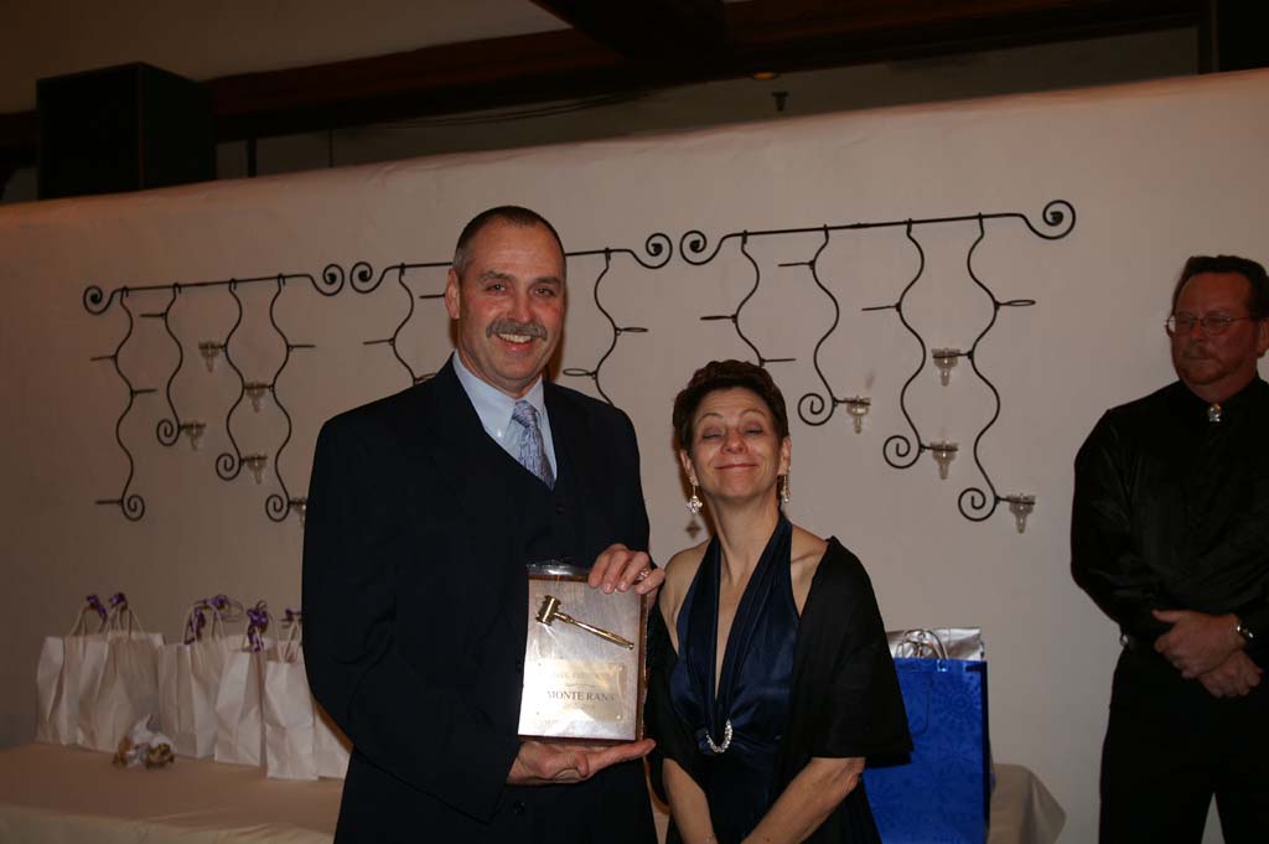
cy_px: 422
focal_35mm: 36
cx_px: 634
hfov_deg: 53.2
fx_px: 1268
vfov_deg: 36.8
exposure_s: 1/60
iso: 200
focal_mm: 24
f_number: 3.5
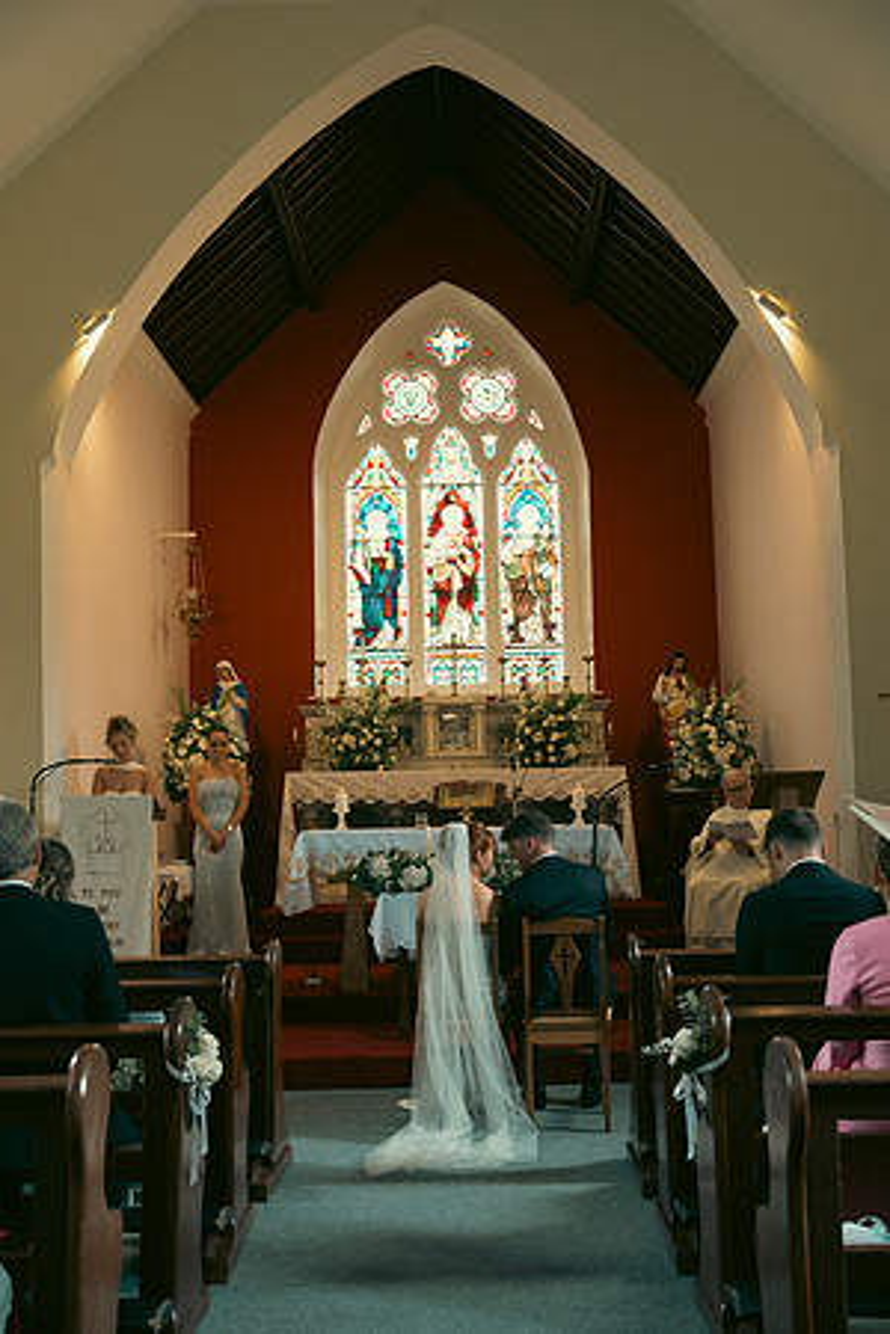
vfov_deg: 49.6
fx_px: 1446
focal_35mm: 39
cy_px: 667
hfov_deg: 34.2
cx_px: 445
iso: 1000
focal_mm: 39
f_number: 3.5
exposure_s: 1/200
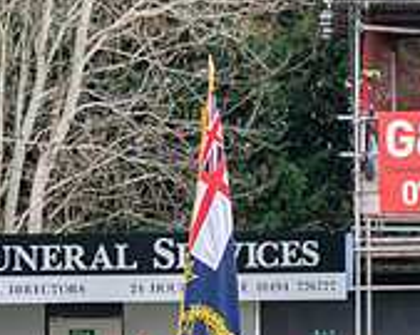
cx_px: 412
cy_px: 421
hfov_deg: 3.7
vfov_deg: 3.0
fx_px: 6460
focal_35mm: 520
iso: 400
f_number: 5
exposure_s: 1/250
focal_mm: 115
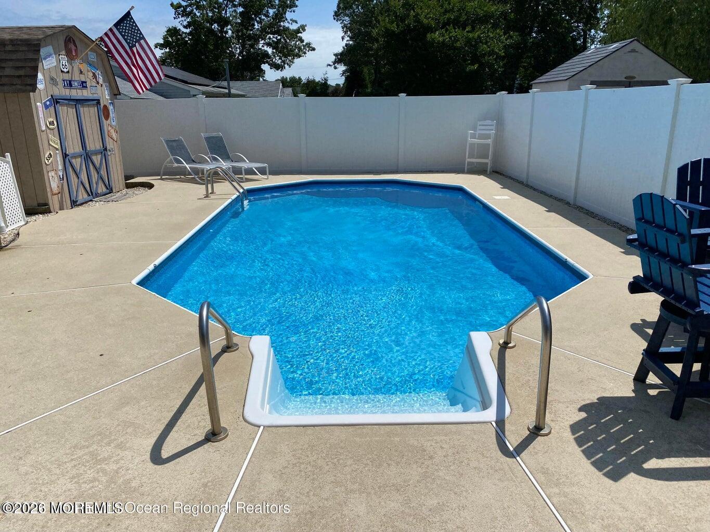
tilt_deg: -17.6
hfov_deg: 67.3
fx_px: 533
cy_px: 266
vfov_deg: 53.1
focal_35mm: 26
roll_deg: -1.4
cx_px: 355
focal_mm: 4.25
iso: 32
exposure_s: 1/6757
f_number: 1.8
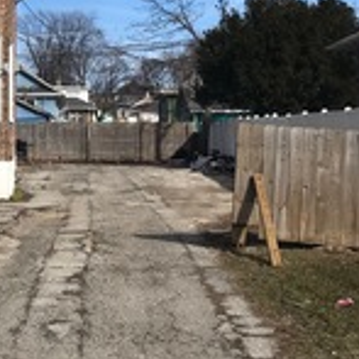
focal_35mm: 81
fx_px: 950
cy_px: 95
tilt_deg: +3.2
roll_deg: -0.8
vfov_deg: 21.2
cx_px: -61
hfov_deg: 20.2
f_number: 1.8
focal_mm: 3.99
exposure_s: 1/3690
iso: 20
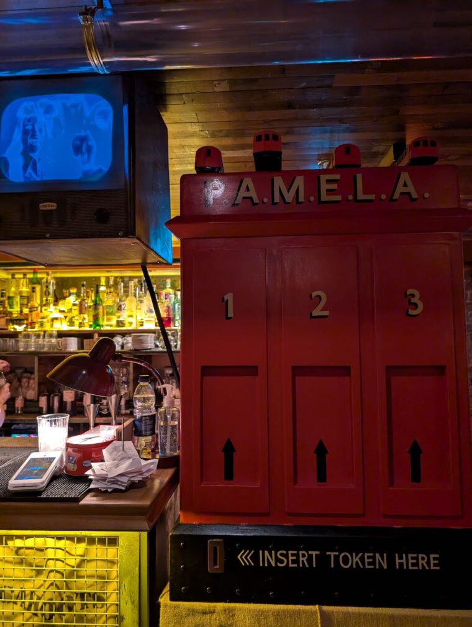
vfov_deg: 71.5
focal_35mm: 24
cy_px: 314
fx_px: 435
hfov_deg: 56.9
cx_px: 236
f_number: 1.68
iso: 350
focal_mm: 6.9
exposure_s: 1/50
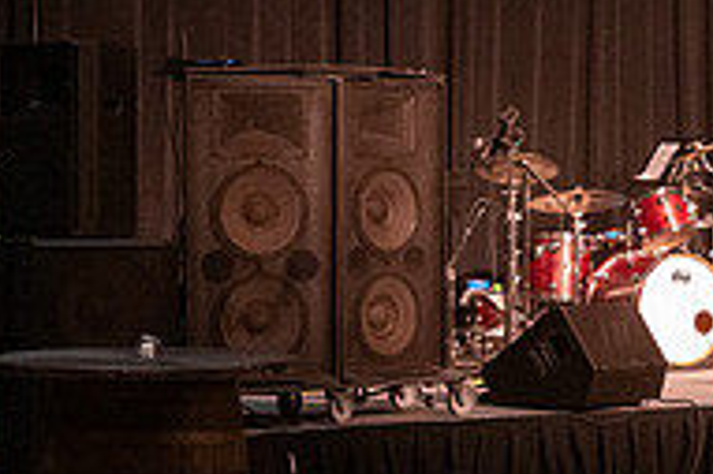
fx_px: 2711
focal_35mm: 137
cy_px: 239
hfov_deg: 14.4
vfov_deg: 10.0
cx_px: 892
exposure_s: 1/60
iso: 12800
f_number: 5.3
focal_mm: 45
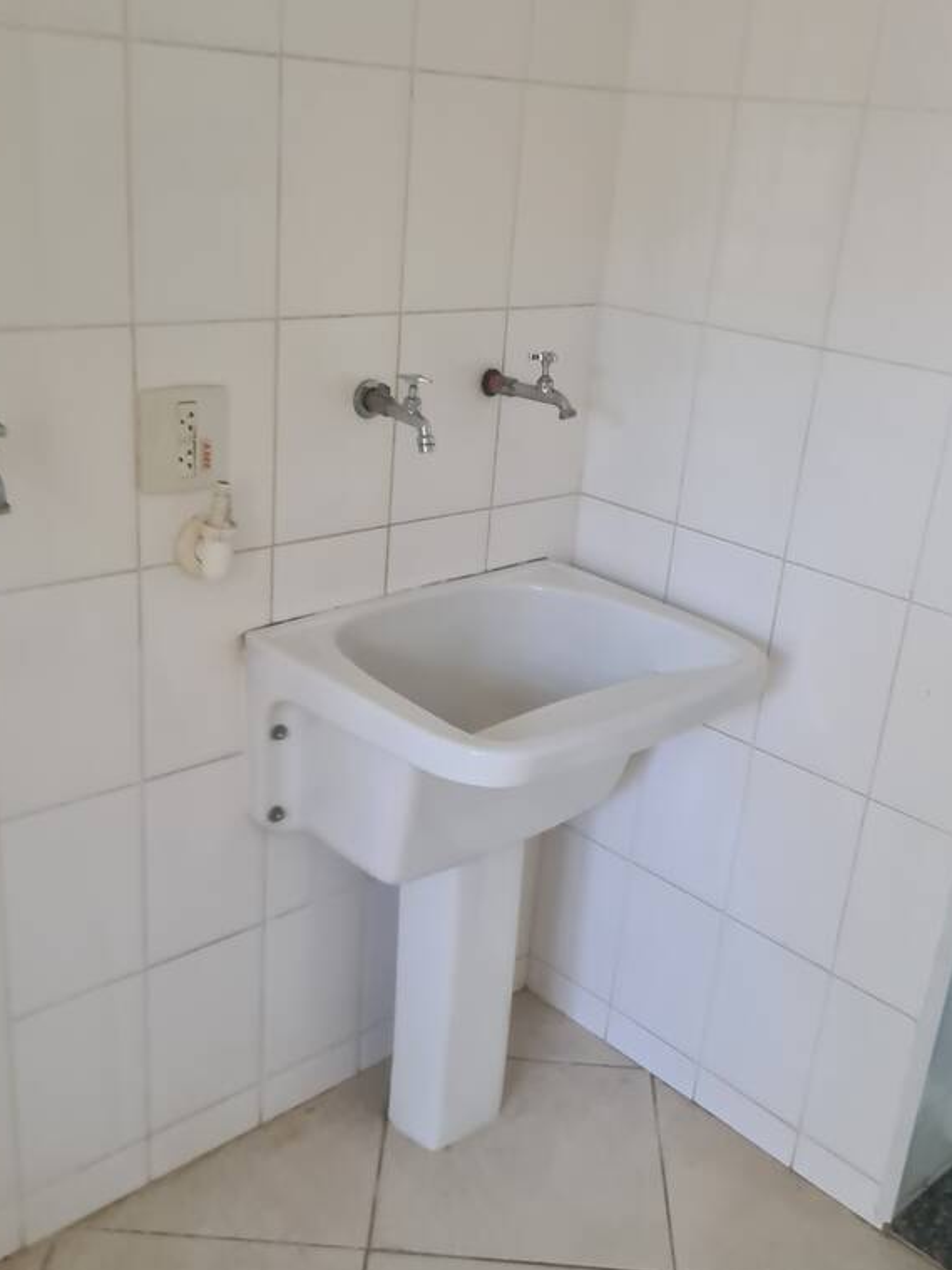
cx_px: 470
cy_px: 713
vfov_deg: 50.0
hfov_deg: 38.7
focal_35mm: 37
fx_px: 1357
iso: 320
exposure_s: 1/40
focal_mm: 5.4
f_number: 1.8
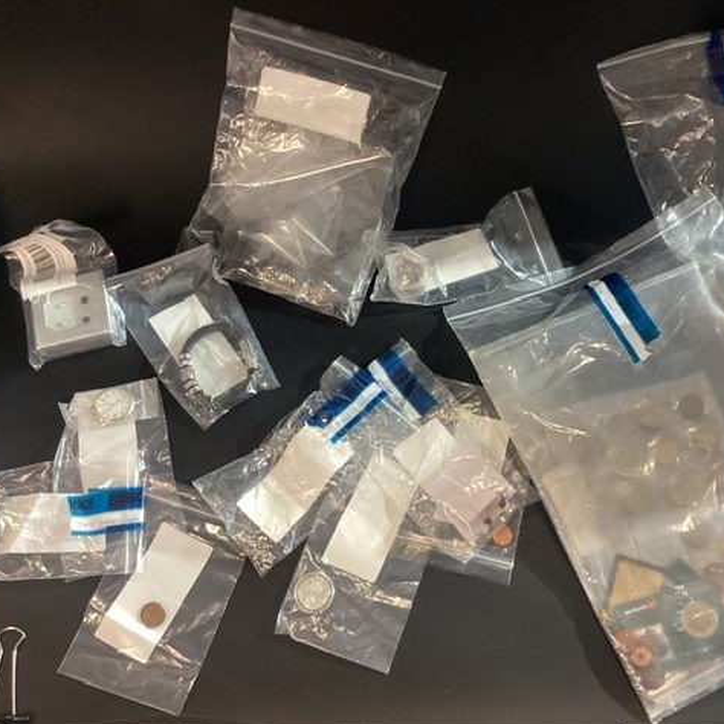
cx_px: 444
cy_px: 365
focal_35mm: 37
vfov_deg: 44.9
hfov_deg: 44.6
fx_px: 876
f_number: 2.4
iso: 320
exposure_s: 1/50
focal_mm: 3.3
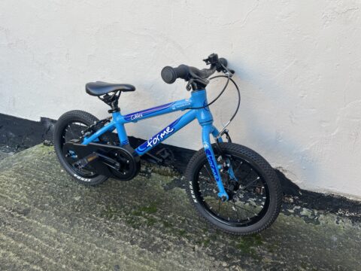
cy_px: 136
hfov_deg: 67.3
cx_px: 180
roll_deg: -1.8
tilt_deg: -23.9
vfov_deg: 53.1
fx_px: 271
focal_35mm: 26
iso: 32
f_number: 1.6
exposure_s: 1/121
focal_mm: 4.2
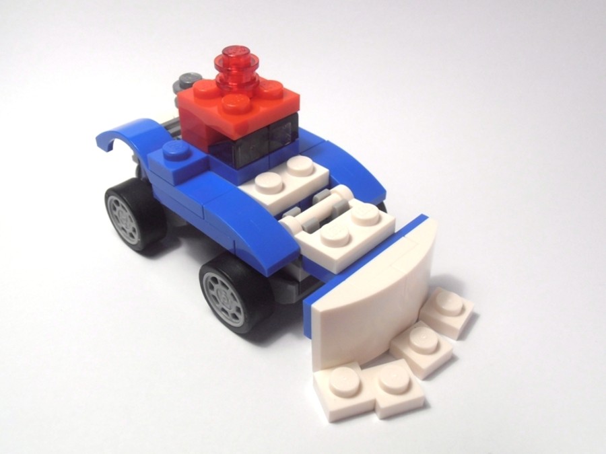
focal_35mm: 37
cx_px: 303
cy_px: 227
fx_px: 648
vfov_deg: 38.7
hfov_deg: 50.1
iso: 80
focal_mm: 6.61
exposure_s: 1/100
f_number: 3.9
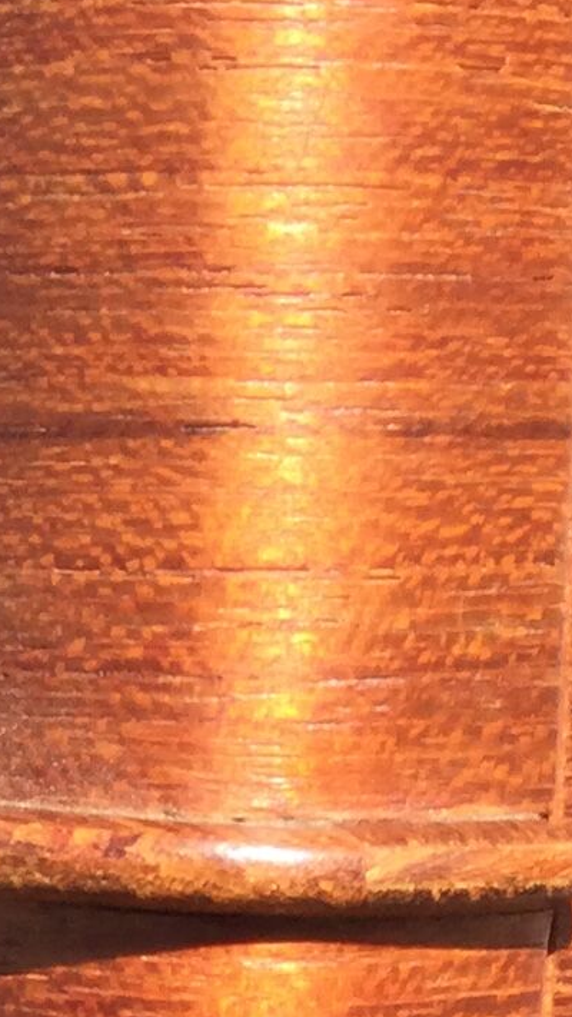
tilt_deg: -21.5
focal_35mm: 155
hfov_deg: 7.8
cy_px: 2050
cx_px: 200
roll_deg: -0.7
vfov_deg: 12.2
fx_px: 4179
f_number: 2.4
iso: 25
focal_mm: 3.3
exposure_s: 1/450
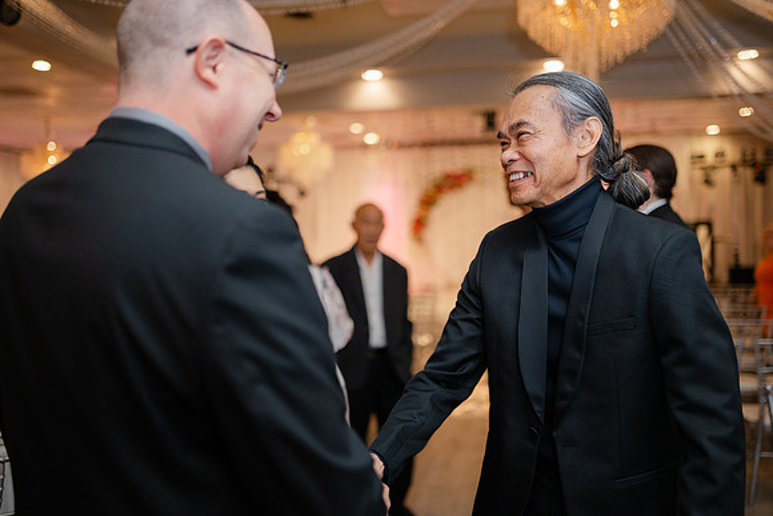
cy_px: 258
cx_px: 386
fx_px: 752
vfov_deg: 37.9
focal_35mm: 35
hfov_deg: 54.4
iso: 400
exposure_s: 1/160
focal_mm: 35
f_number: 1.4
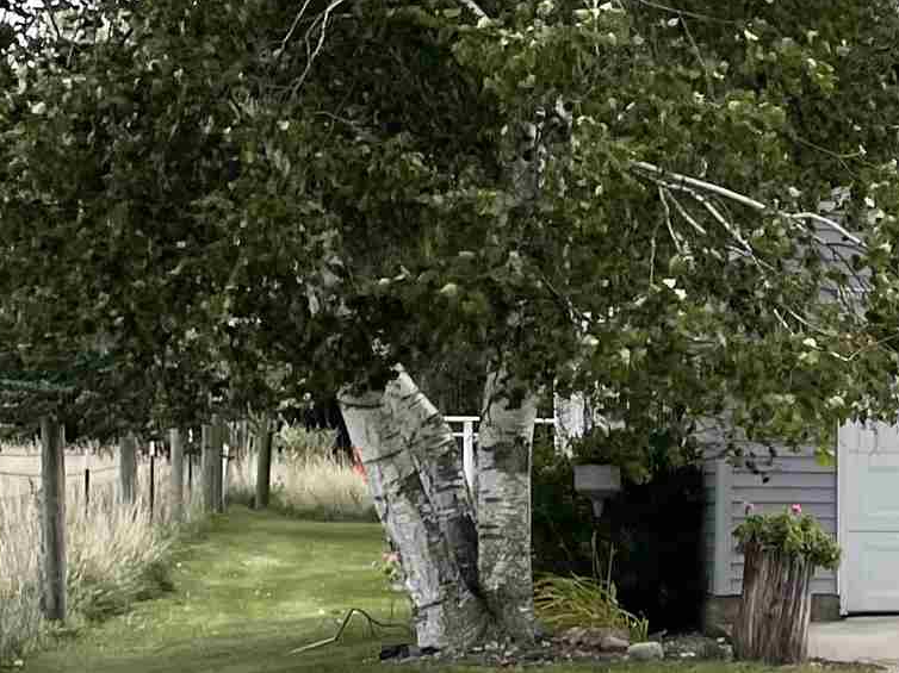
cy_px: 523
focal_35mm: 106
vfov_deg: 13.9
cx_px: 1583
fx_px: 2752
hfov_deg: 15.9
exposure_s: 1/1319
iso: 32
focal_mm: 4.2
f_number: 1.6
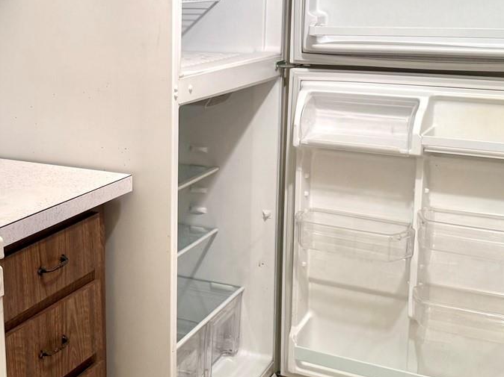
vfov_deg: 25.5
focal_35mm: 57
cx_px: 130
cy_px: 135
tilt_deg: -10.0
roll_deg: +0.5
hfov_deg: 33.2
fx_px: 830
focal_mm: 6.76
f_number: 1.78
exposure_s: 1/60
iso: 160
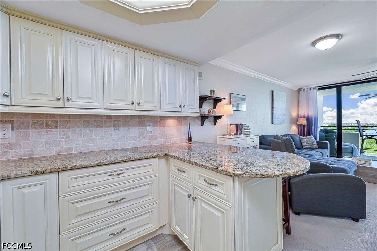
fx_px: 146
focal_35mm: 14
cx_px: 188
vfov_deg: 81.1
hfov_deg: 104.3
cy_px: 126
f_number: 6.3
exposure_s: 1/100
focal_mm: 14
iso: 800
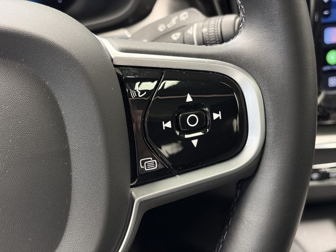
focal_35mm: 52
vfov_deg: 28.0
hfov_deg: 36.8
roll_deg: -0.7
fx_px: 505
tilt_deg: -34.6
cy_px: 126
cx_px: 168
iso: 400
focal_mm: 5.96
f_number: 1.6
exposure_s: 1/20
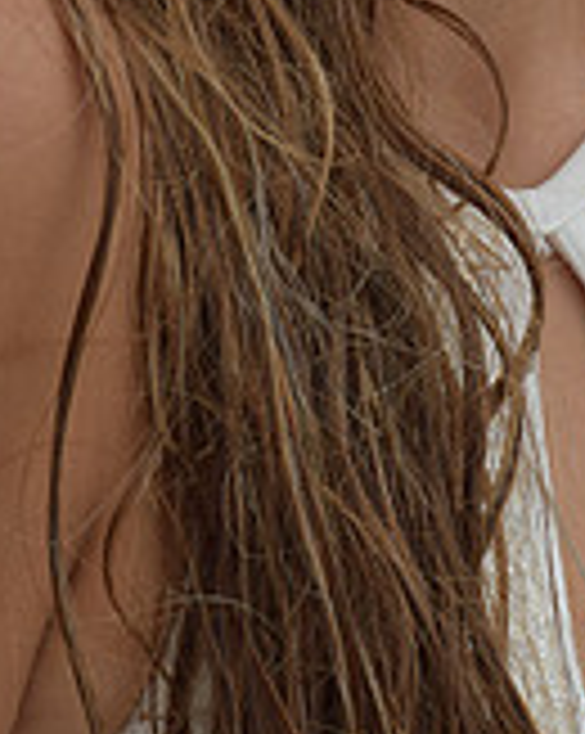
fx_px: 8933
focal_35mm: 412
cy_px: -315
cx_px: 767
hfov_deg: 3.7
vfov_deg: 4.7
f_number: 8
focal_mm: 82
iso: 250
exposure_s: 1/250
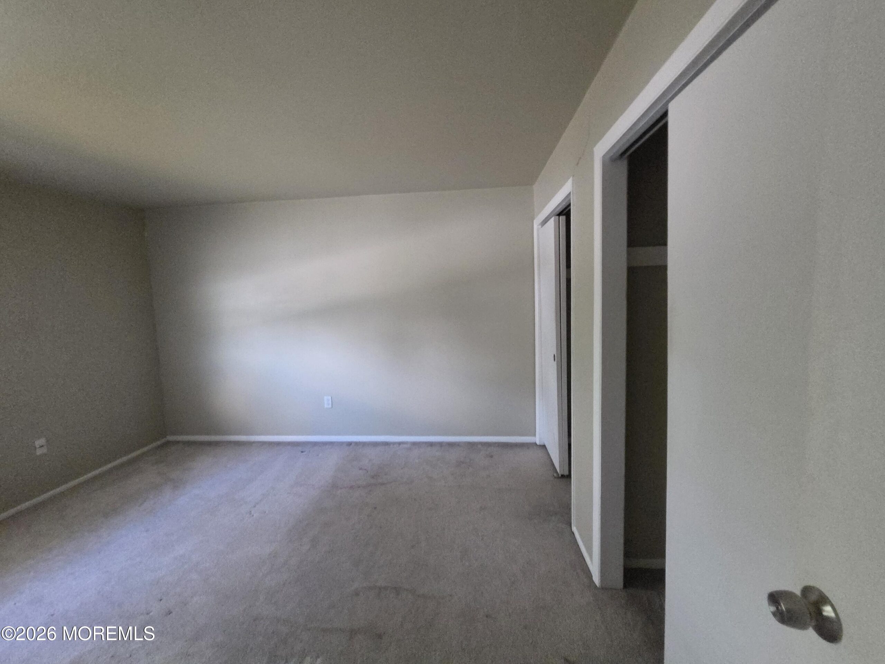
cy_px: 332
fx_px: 332
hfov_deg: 106.2
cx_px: 442
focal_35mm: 13
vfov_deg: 89.9
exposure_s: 1/60
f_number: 2.2
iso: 1250
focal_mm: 2.2
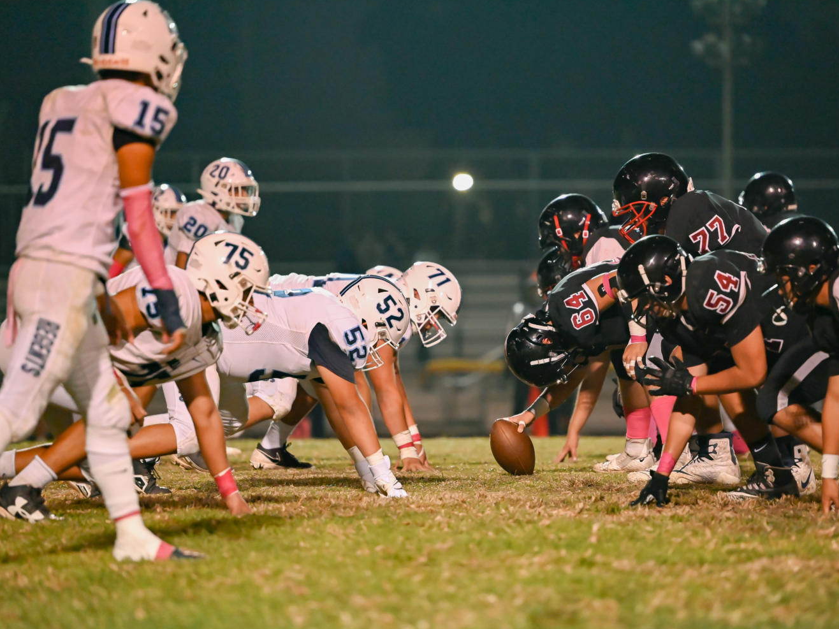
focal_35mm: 192
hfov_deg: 10.3
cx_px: 478
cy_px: 315
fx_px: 4654
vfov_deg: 7.7
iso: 8000
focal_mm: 175
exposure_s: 1/1600
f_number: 2.8
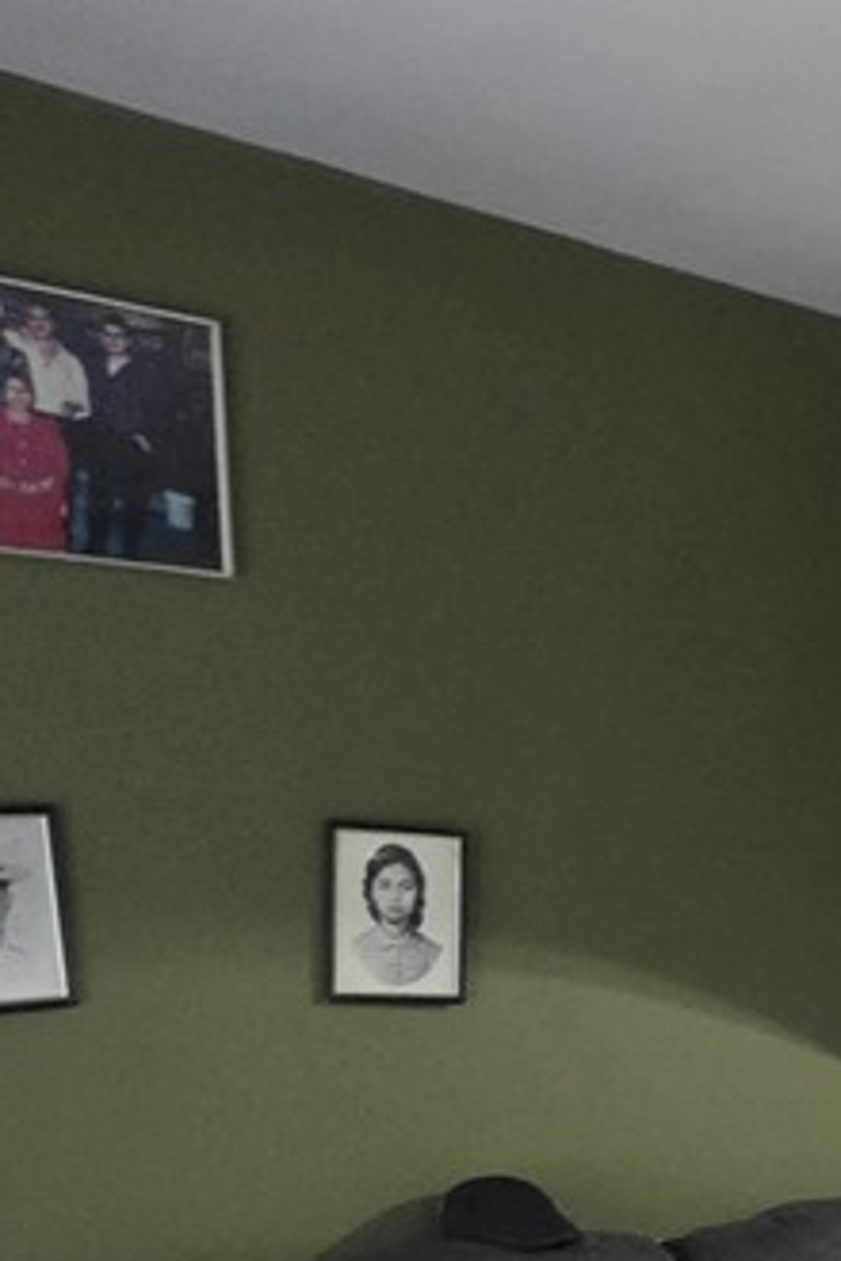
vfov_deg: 32.4
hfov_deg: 19.2
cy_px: 1116
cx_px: 1369
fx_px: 2067
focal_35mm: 59
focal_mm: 2.2
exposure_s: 1/60
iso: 640
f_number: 1.9
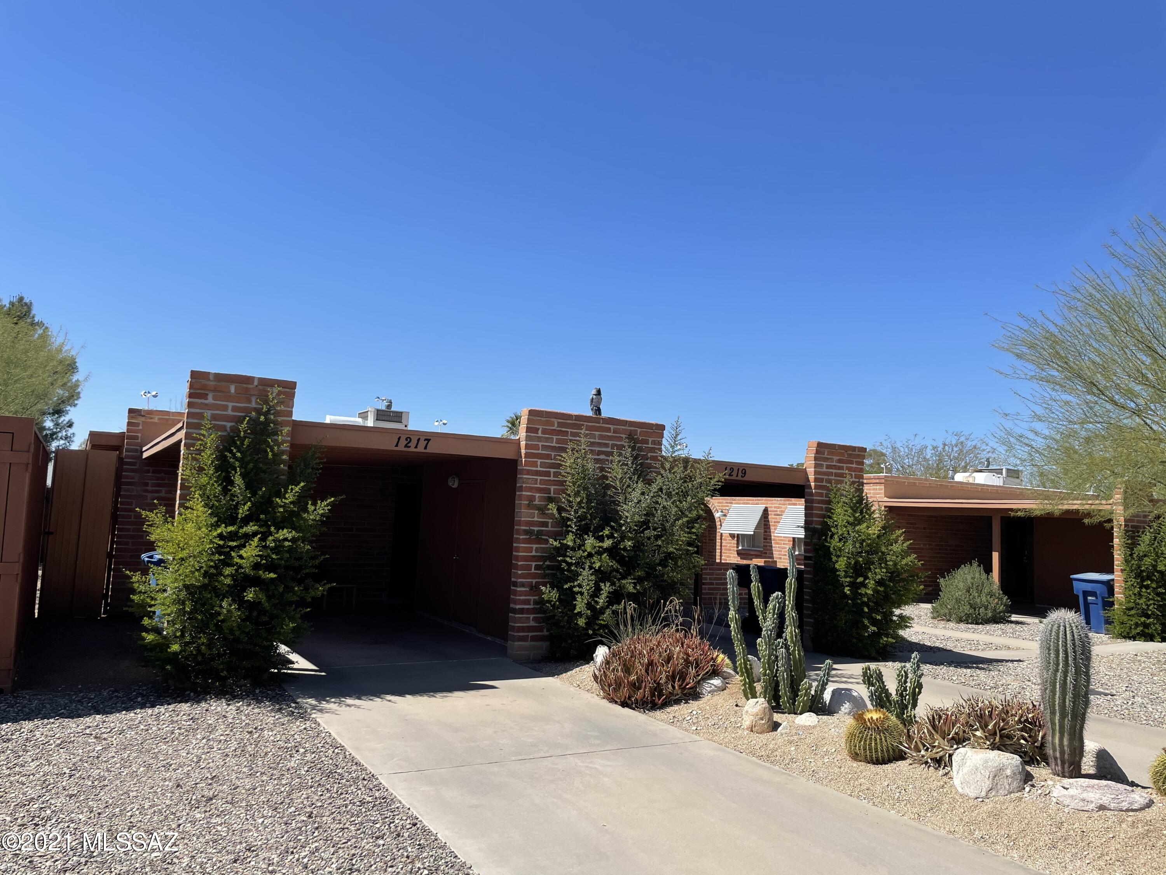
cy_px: 438
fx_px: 876
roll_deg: -2.9
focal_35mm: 26
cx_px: 583
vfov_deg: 53.1
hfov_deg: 67.3
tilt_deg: +6.9
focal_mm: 4.2
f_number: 1.6
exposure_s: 1/3731
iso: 32
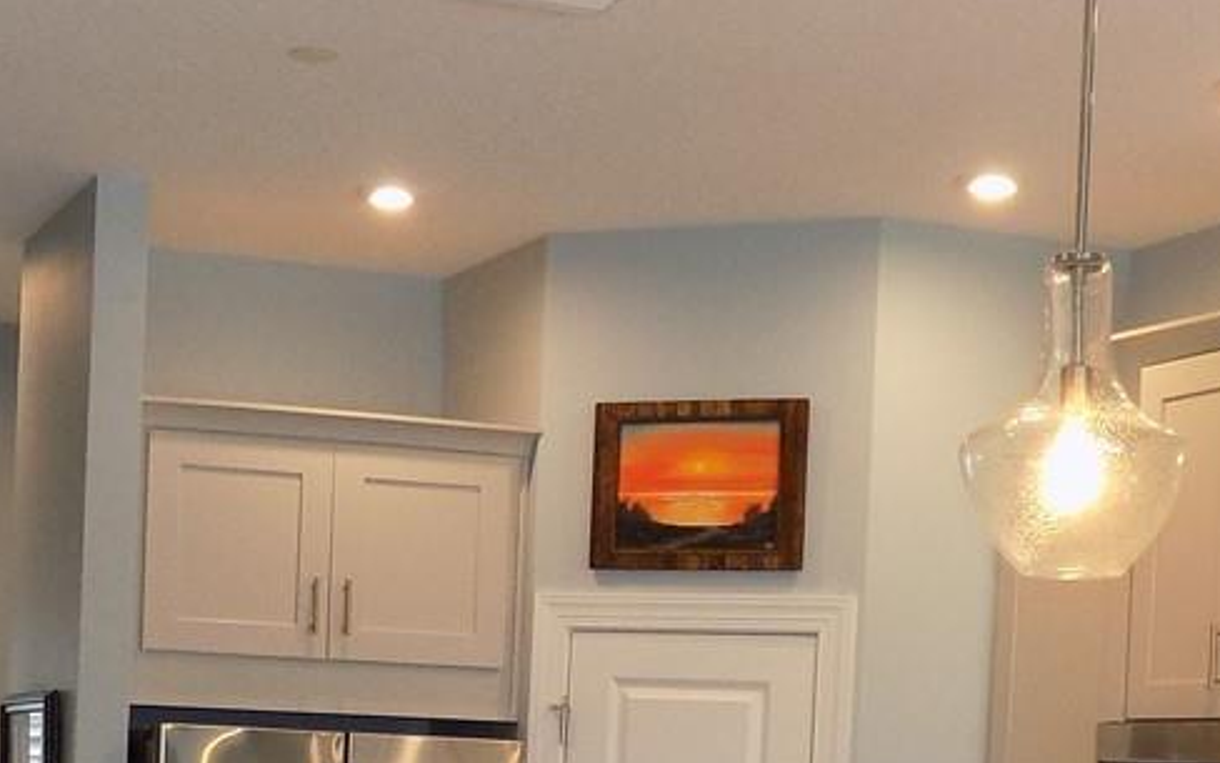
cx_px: 418
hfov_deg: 25.7
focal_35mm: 80
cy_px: 973
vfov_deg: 15.6
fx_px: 2660
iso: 140
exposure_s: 1/30
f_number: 3.1
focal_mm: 4
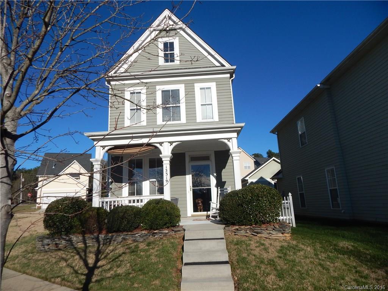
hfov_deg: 76.4
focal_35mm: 22
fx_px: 247
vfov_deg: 61.1
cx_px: 194
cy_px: 146
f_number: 6
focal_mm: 4
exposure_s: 1/800
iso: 125
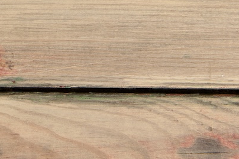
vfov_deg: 6.2
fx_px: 1420
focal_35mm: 214
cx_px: -127
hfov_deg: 9.3
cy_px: -160
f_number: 11
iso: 100
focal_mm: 45
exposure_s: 1/160
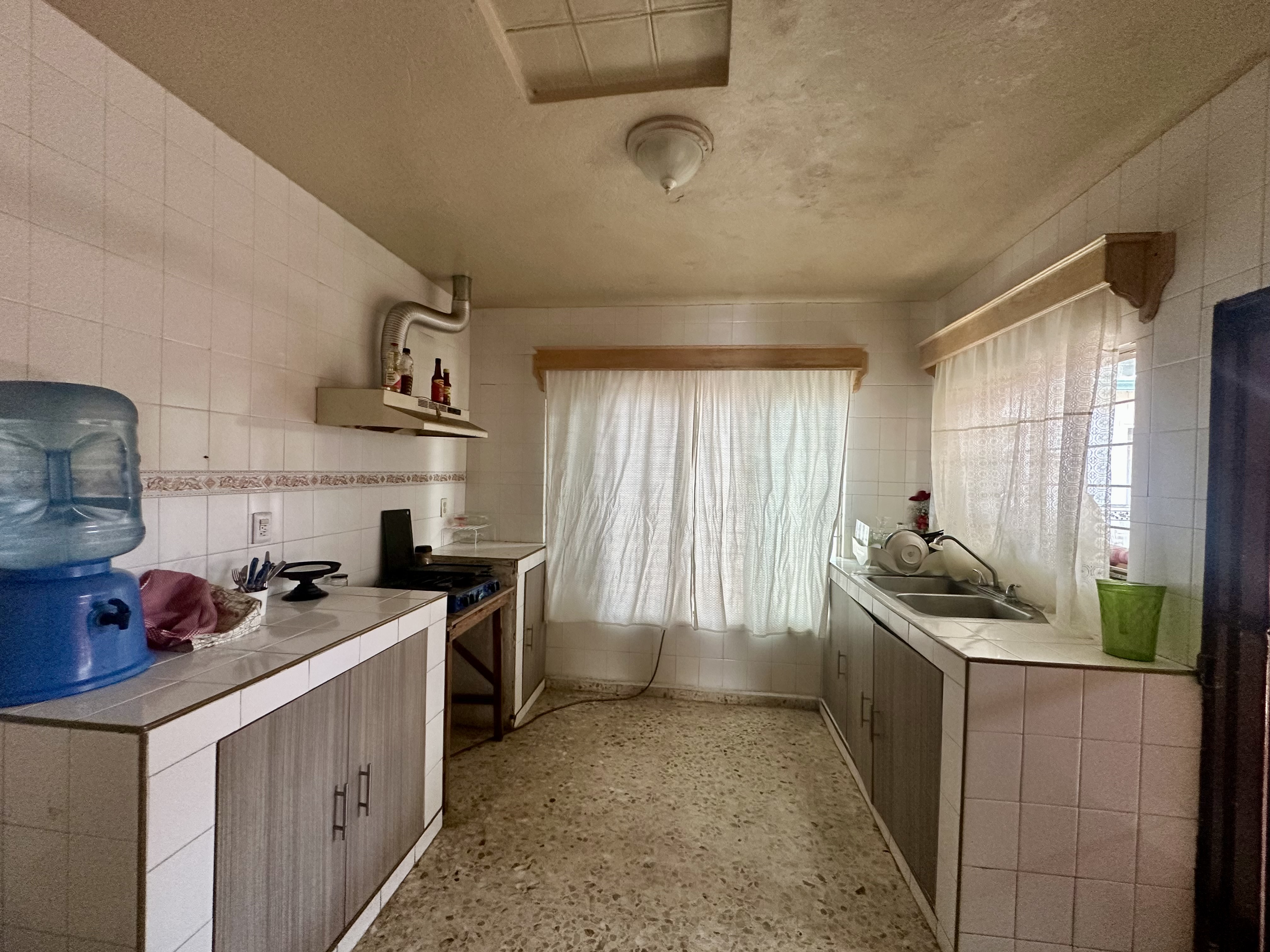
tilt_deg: +0.1
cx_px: 635
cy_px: 476
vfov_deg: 85.7
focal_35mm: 14
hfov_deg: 102.1
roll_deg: -1.5
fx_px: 514
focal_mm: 2.22
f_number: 2.2
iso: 320
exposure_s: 1/99
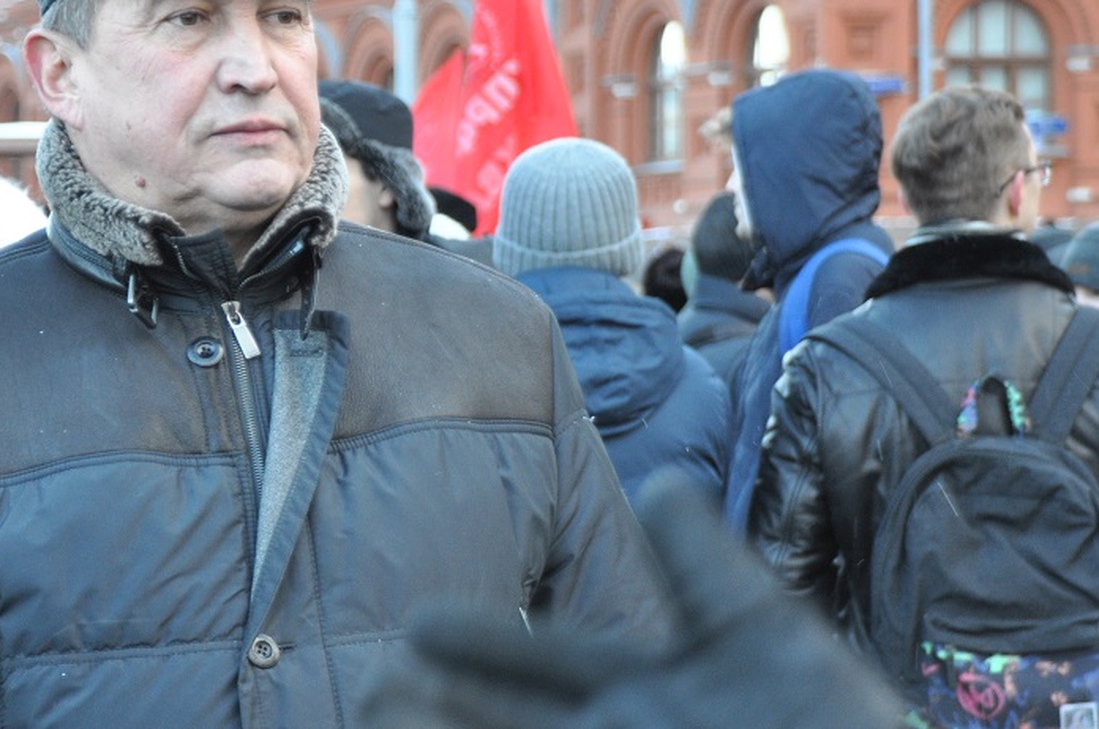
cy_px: 242
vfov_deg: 8.0
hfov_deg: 11.9
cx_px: 187
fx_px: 5243
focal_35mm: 172
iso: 560
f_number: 4.8
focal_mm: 62
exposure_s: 1/60
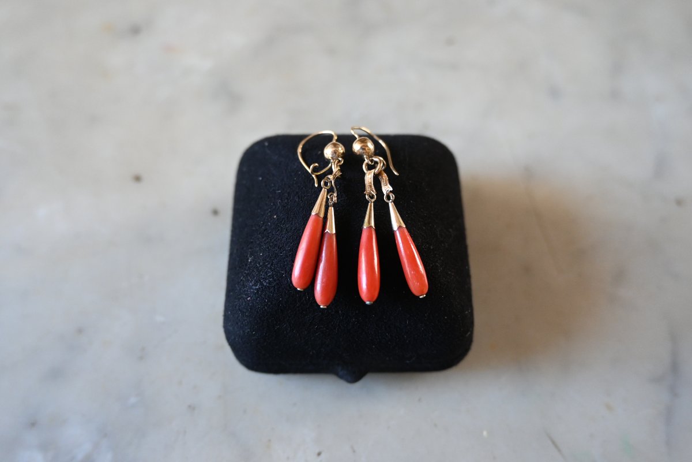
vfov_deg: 36.9
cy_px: 231
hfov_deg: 53.1
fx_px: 692
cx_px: 346
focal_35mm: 36
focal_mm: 24
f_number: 3.8
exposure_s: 1/125
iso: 1600
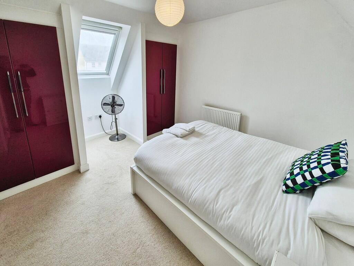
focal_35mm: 13
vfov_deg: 90.0
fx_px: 133
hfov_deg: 106.2
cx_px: 177
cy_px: 133
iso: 64
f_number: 2.2
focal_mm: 2.2
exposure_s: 1/100
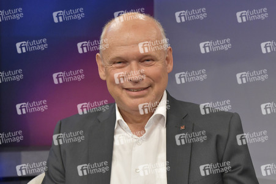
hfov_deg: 43.6
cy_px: 92
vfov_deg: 29.8
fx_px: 345
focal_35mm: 45
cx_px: 138
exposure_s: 1/200
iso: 2500
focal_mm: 45
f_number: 6.3
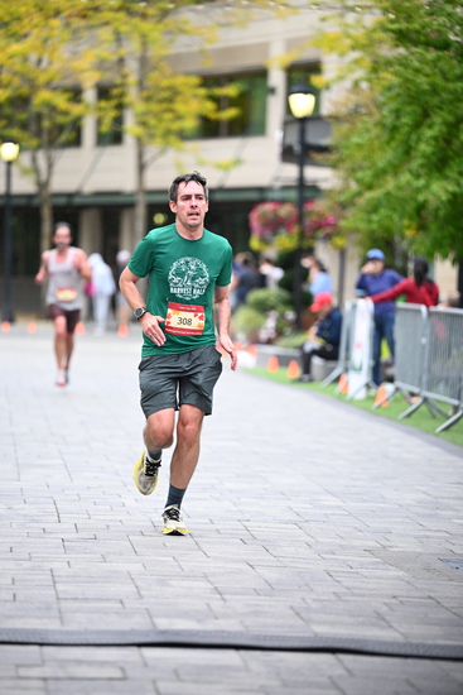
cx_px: 232
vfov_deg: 12.8
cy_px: 348
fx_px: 3084
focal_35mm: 160
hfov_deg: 8.6
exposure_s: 1/1600
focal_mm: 160
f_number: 2.8
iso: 1250
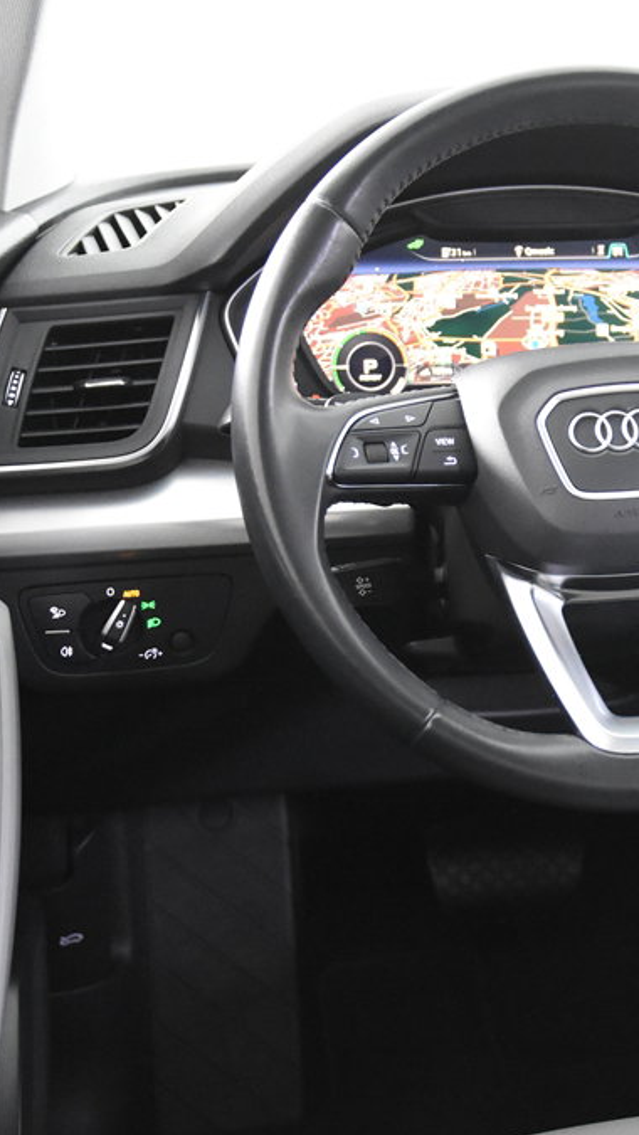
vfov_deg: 33.8
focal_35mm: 62
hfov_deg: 18.9
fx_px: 1866
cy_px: 569
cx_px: 639
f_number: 3.2
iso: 6400
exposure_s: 1/40
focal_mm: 26
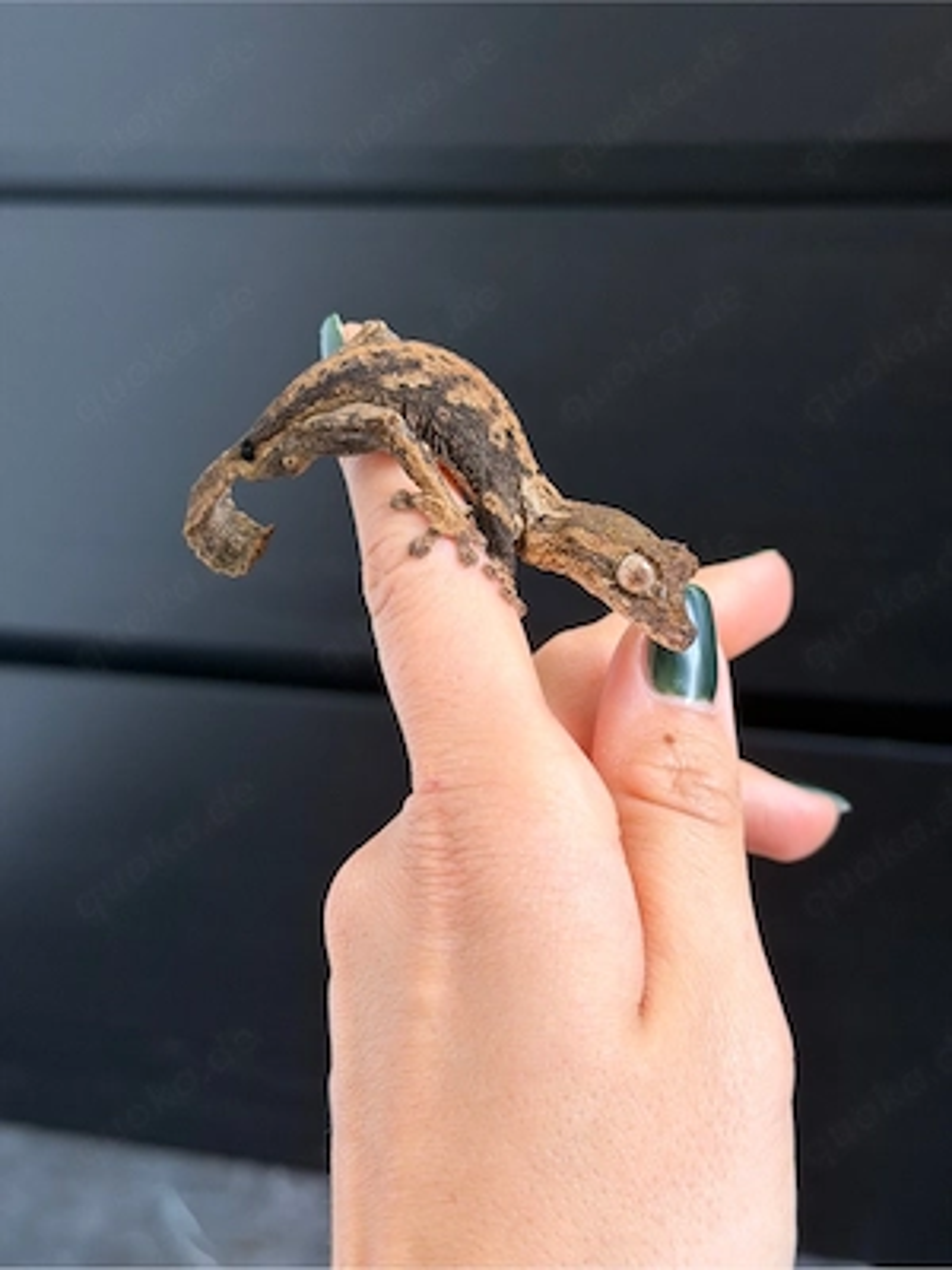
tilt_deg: -22.6
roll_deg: +3.0
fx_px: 1760
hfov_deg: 30.3
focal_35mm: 48
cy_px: 635
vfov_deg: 39.7
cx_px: 476
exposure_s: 1/50
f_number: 1.78
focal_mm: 6.76
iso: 50
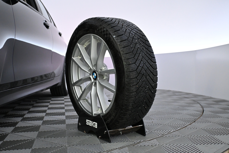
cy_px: 76
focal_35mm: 37
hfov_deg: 52.2
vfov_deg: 36.2
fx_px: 234
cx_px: 114
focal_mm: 24.5
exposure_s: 1/125
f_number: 4.2
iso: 2500
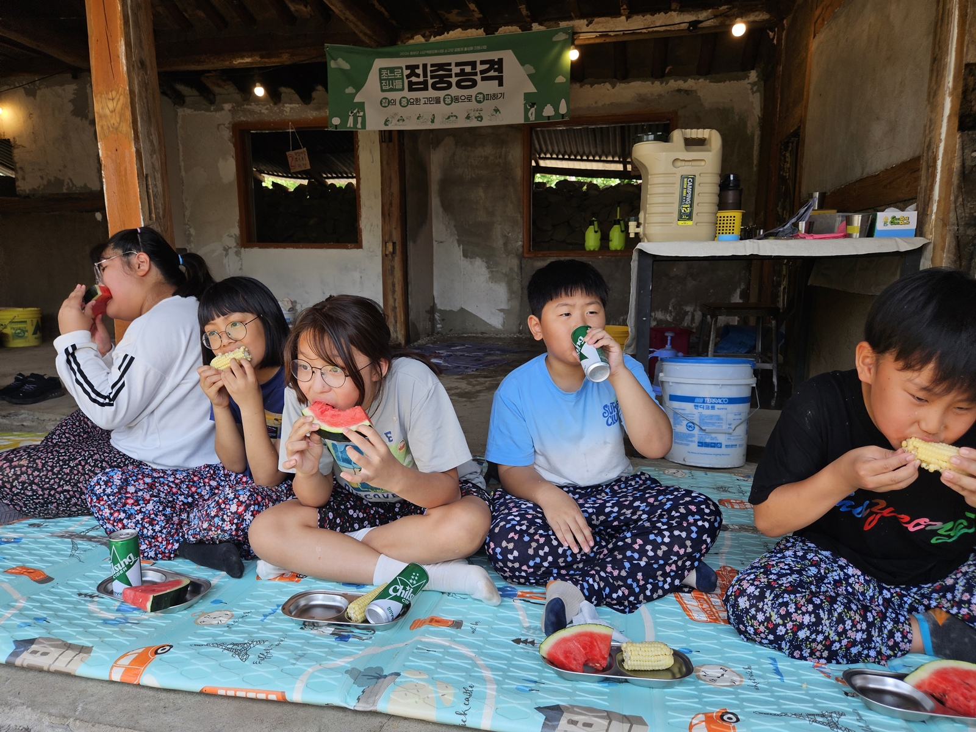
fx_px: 648
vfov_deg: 58.9
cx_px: 488
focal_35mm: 23
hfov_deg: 73.9
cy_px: 366
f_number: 1.8
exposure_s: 1/198
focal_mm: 5.4
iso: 25
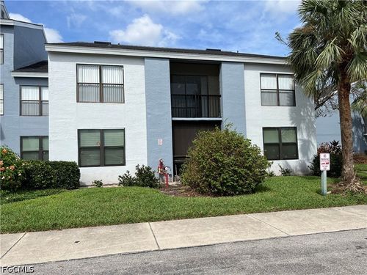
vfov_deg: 53.1
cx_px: 184
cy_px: 138
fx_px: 276
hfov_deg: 67.3
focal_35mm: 26
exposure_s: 1/6211
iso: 50
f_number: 1.5
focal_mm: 5.7
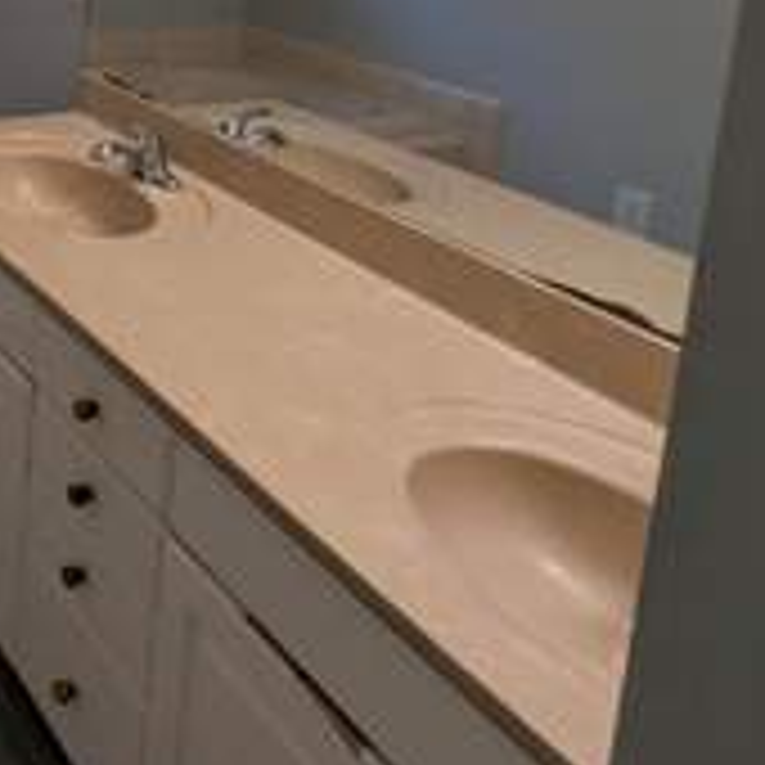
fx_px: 1000
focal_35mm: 40
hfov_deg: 32.1
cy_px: -29
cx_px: -220
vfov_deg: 36.8
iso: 47
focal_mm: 2.35
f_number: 2.2
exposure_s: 1/60
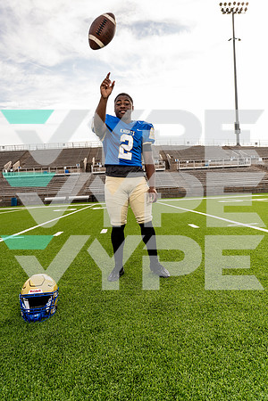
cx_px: 134
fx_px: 313
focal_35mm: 28
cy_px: 200
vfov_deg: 65.5
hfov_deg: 46.4
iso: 100
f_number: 5.6
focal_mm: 28
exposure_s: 1/250
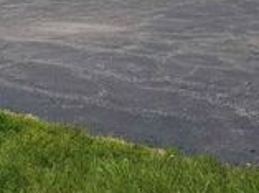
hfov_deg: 23.3
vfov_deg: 16.7
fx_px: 620
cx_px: 51
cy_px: -57
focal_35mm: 83
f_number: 1.8
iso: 40
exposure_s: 1/2503
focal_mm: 5.4
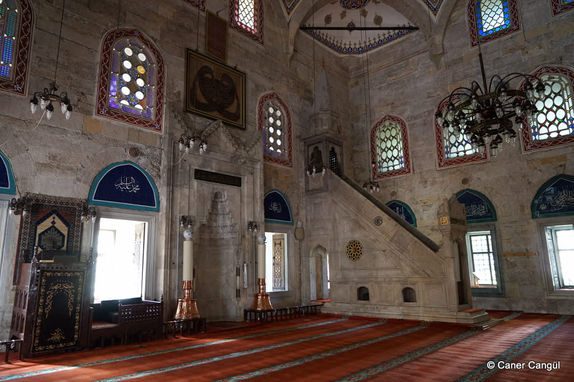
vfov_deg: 53.1
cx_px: 287
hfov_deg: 73.8
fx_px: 382
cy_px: 191
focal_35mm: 24
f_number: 5.6
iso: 400
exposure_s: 1/8
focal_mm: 24
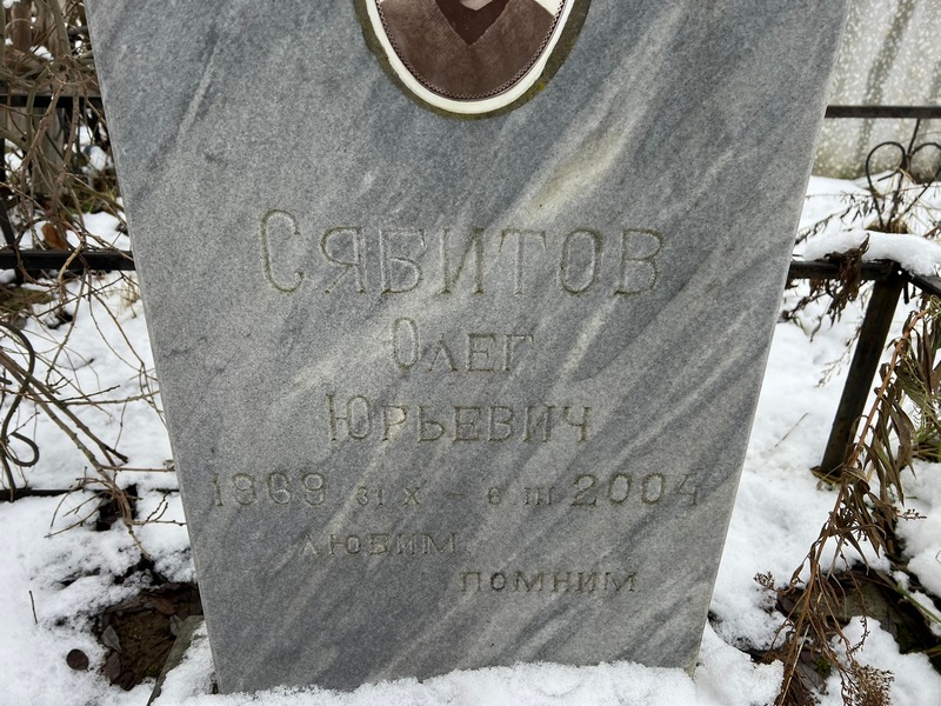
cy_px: 353
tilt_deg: -31.8
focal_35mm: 26
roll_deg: +0.6
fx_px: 707
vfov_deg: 53.1
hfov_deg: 67.3
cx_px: 470
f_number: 1.5
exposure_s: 1/125
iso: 32
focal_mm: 5.7
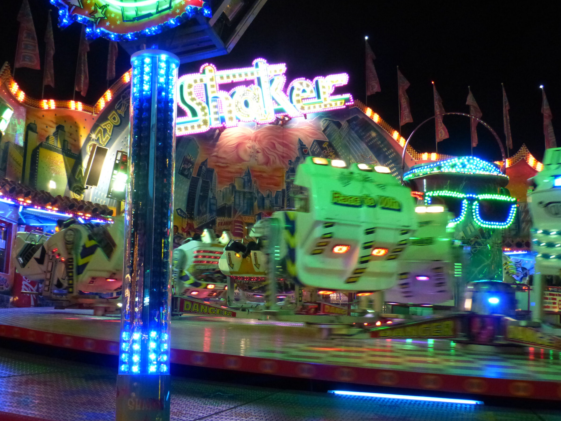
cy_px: 209
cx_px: 262
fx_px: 746
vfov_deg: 31.5
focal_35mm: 46
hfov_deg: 41.2
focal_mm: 7.6
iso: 800
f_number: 3.2
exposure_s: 1/100
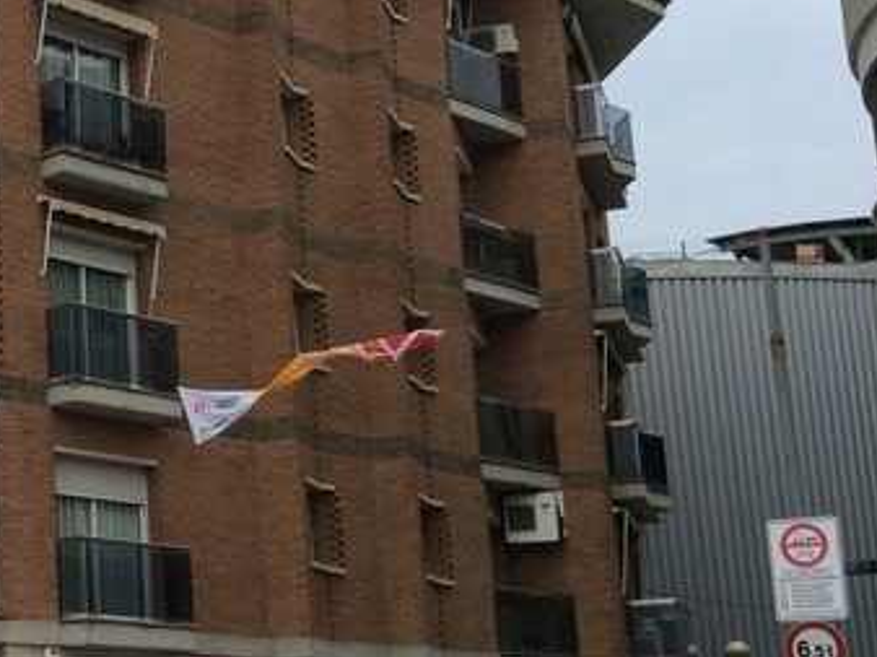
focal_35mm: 78
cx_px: -101
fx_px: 1975
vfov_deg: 18.9
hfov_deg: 23.4
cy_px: 316
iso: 32
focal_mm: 3.3
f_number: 2.4
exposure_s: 1/724
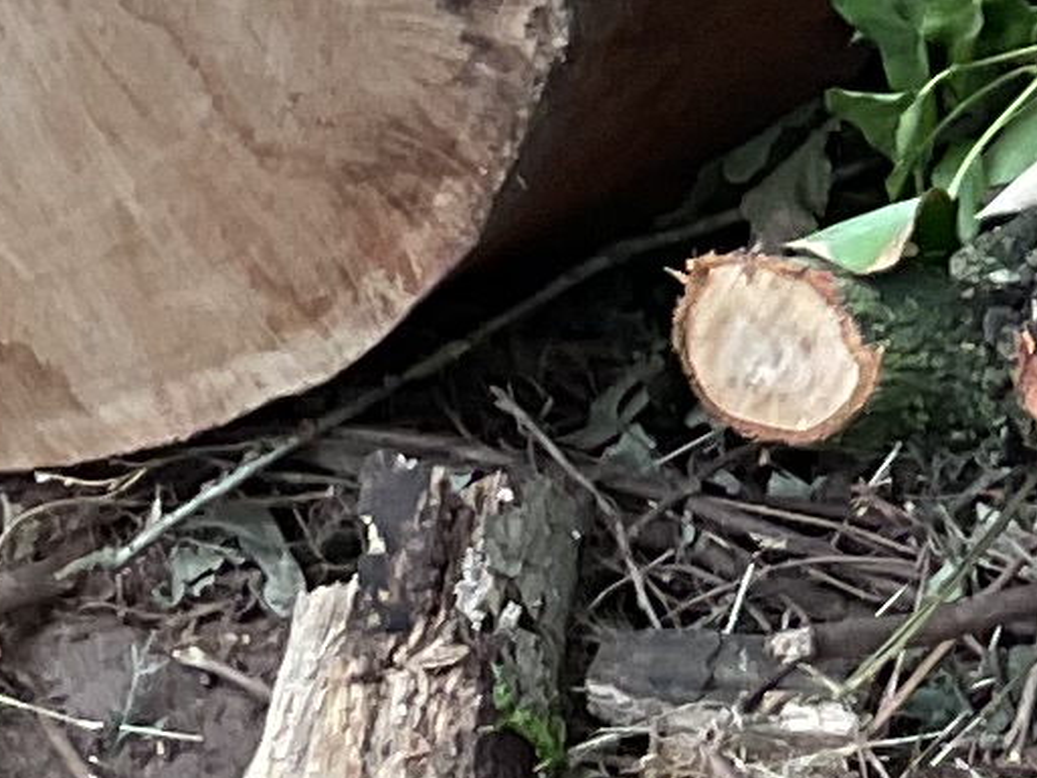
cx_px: 1975
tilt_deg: -11.4
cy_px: -891
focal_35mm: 228
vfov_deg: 6.3
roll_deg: +0.2
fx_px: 6832
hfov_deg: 8.3
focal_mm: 3
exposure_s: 1/120
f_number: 1.8
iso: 32
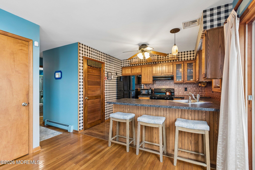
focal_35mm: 15
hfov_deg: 100.4
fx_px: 106
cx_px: 128
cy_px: 85
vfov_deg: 77.3
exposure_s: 1/20
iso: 1000
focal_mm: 15
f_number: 7.1
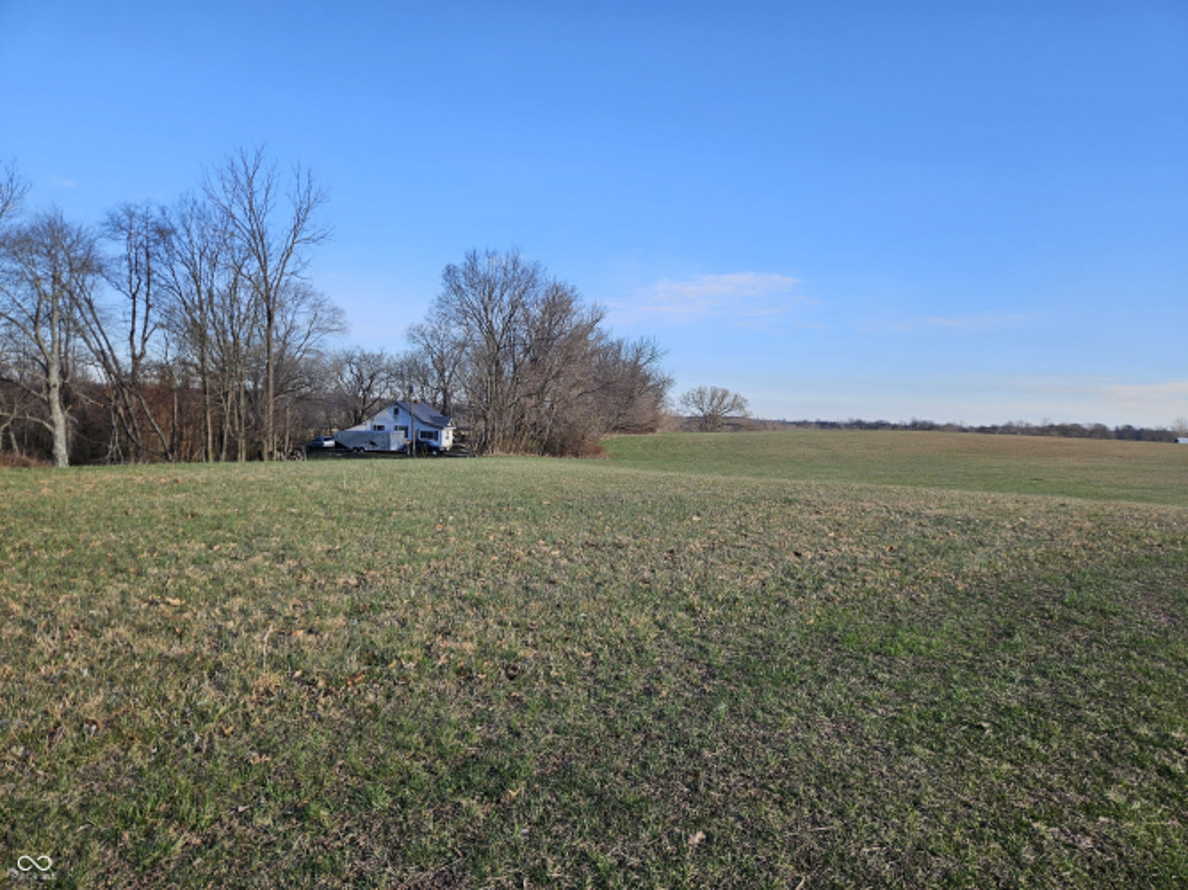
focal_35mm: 23
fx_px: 789
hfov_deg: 73.9
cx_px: 594
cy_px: 445
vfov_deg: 58.9
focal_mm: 5.4
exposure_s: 1/1186
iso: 25
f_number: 1.8
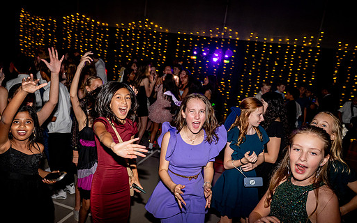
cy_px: 123
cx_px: 167
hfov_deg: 62.8
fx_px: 292
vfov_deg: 41.8
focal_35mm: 30
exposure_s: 1/100
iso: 1250
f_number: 4
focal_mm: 26
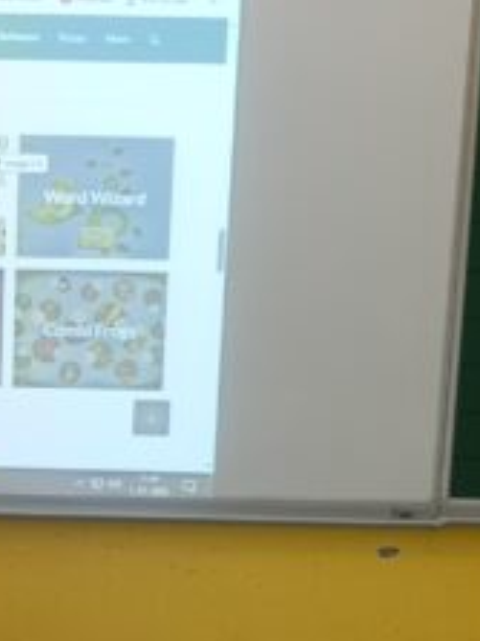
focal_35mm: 106
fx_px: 1962
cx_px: -33
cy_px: 569
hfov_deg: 13.7
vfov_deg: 18.3
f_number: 1.6
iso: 640
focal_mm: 6.14
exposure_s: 1/50
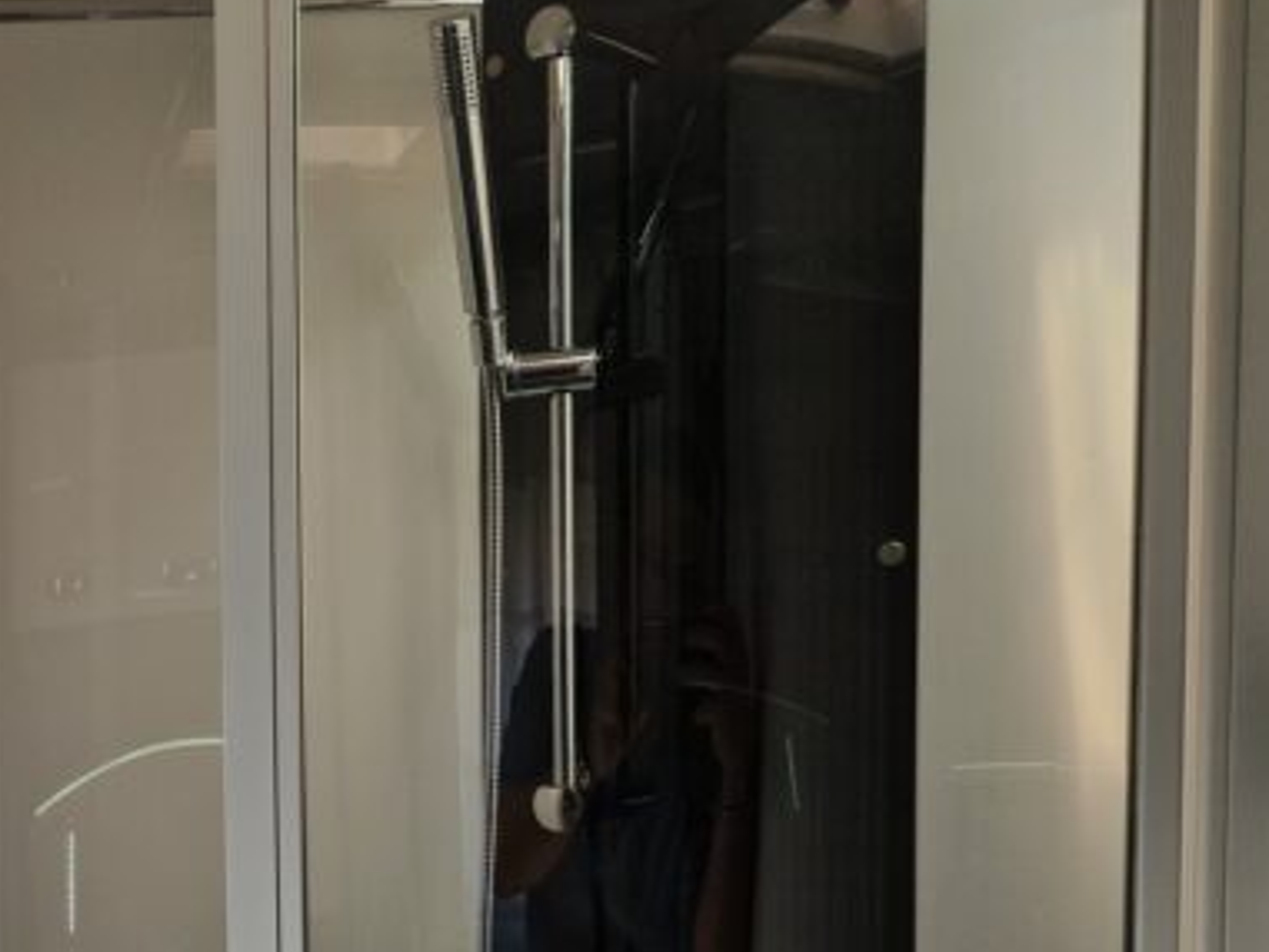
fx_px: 1760
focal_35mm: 48
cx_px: 23
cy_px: 801
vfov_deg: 29.4
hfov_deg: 36.0
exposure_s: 1/180
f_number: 1.8
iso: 125
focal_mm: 5.4
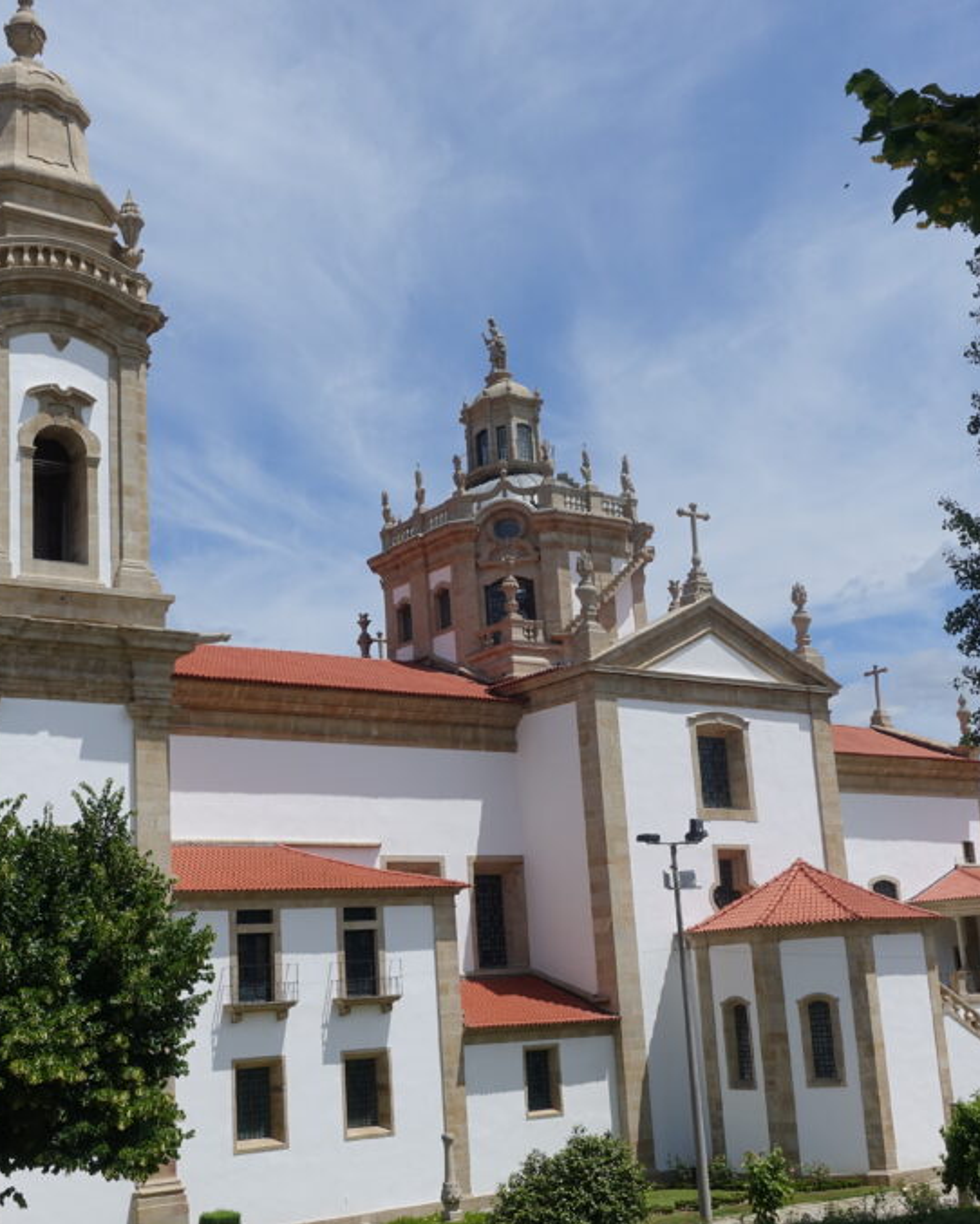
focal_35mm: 44
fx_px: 1595
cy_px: 614
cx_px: 436
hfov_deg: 34.1
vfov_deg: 42.0
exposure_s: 1/100
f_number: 5.6
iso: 125
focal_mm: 11.22
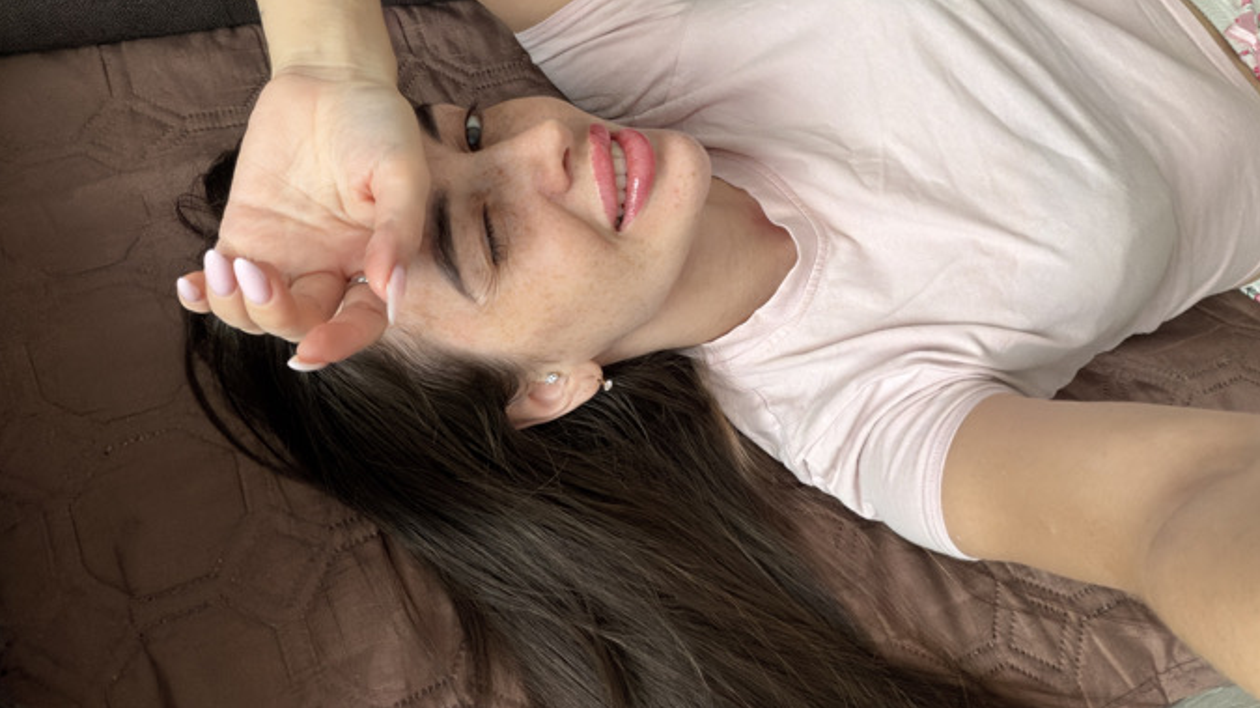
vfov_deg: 44.0
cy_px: 262
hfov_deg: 71.9
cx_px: 646
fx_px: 868
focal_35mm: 26
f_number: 1.9
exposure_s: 1/60
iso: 200
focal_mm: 2.71
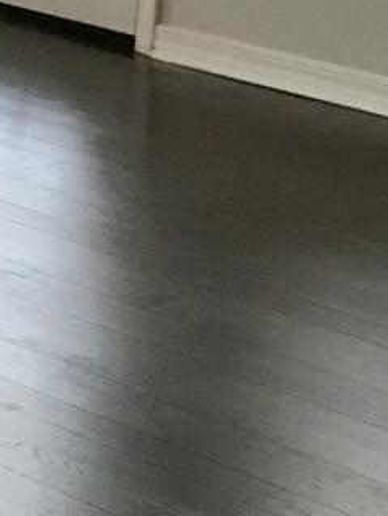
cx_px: -670
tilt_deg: -7.7
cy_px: -200
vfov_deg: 10.5
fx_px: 2733
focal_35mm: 183
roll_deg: -1.4
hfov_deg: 7.4
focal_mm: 4.15
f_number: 2.2
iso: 40
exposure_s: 1/30
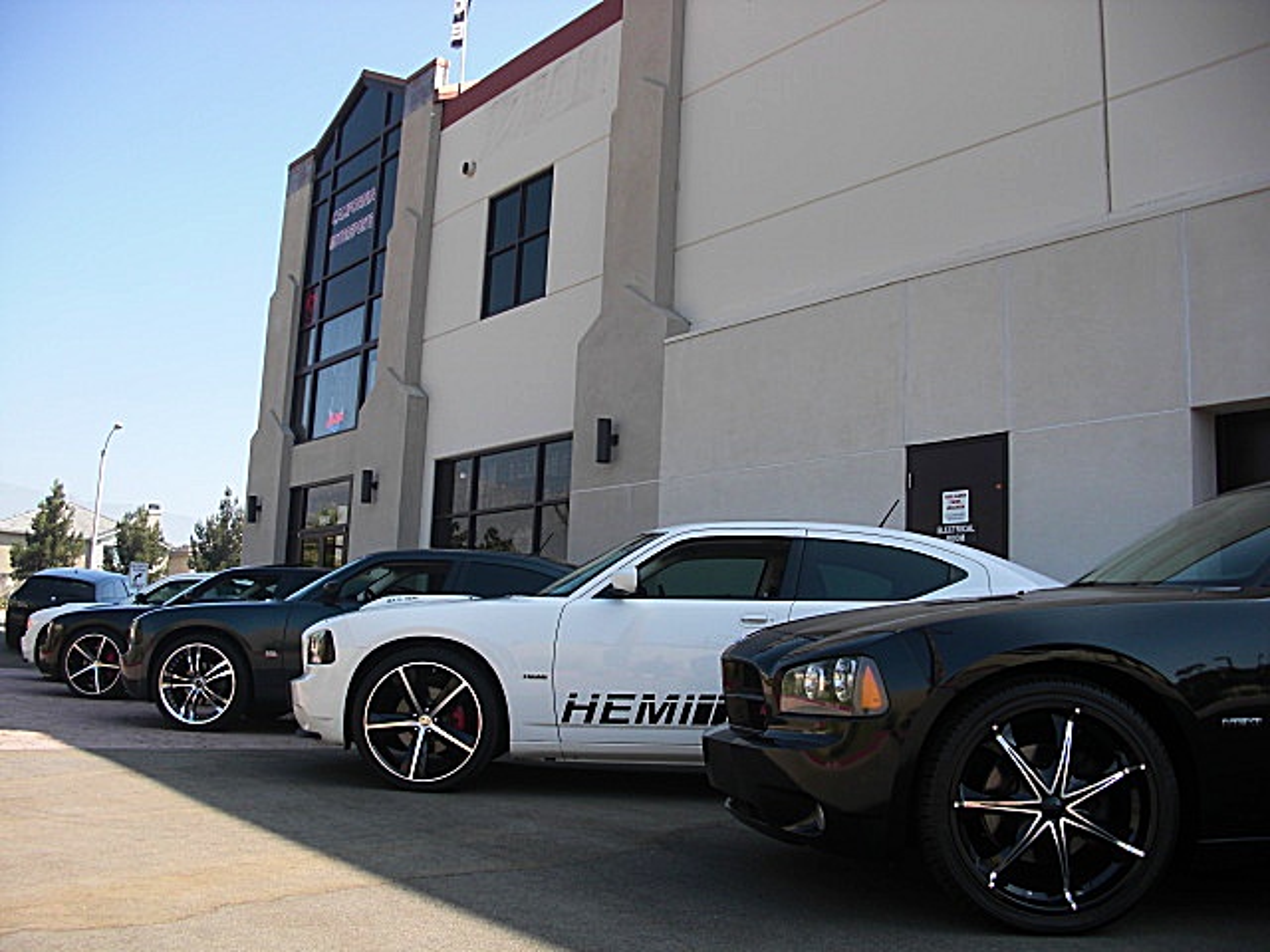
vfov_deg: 39.7
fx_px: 1321
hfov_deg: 51.4
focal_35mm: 36
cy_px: 476
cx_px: 635
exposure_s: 1/500
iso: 50
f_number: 2.8
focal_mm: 6.3
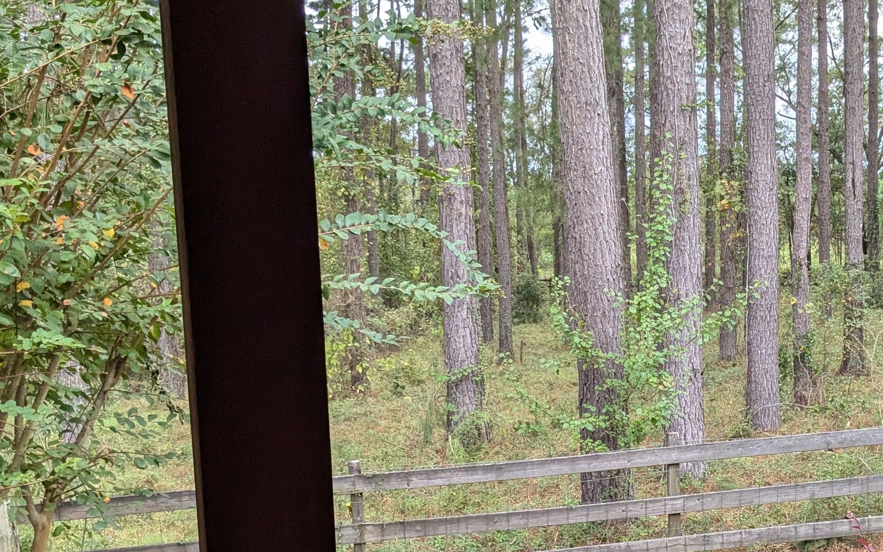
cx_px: 667
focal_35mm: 54
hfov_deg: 36.6
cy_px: 396
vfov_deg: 23.8
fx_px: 1300
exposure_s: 1/557
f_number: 1.73
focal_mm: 4.38
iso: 53
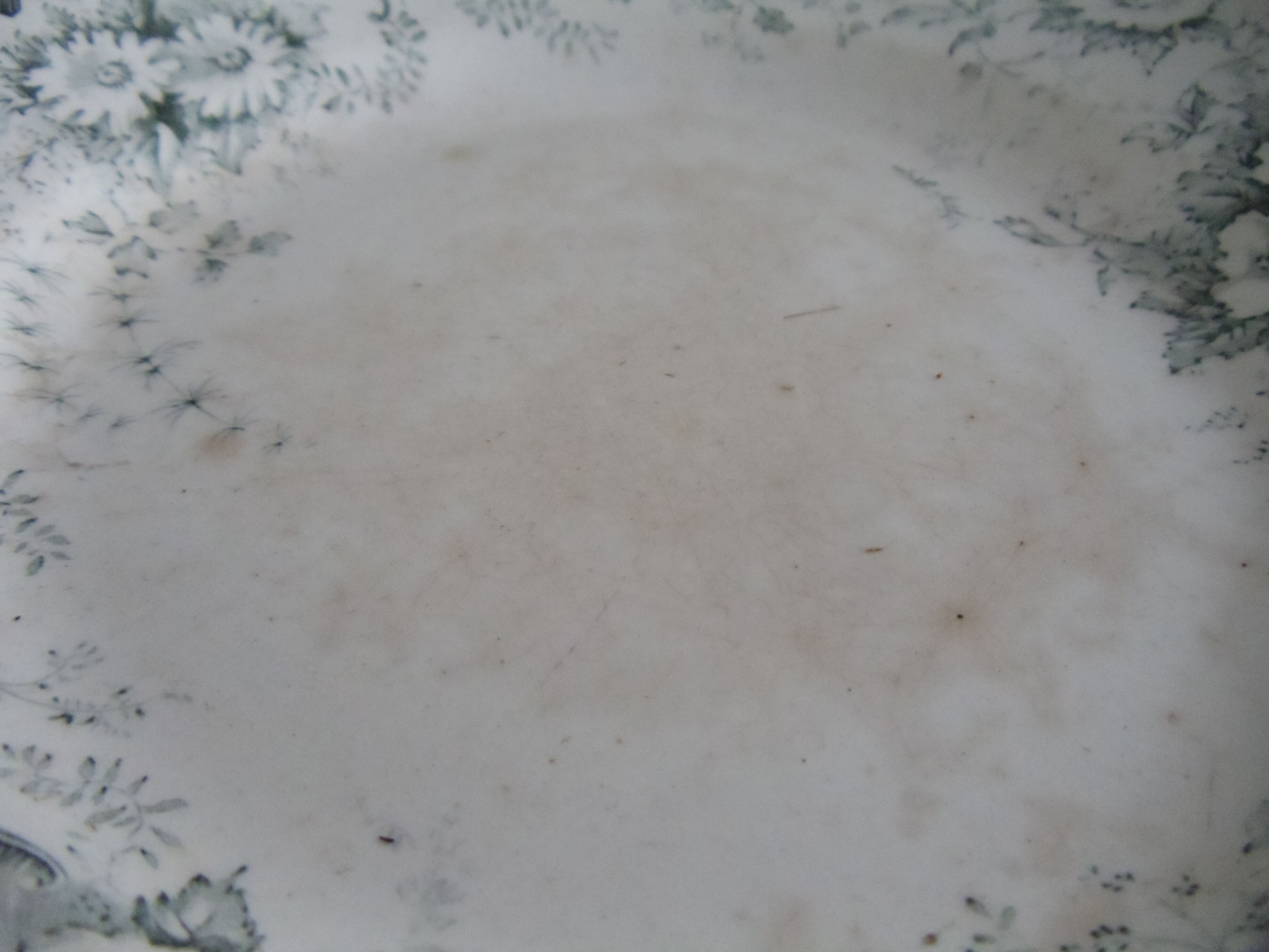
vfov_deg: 32.9
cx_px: 634
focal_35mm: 44
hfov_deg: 42.9
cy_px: 476
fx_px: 1613
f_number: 3.5
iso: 800
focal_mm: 6
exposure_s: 1/80
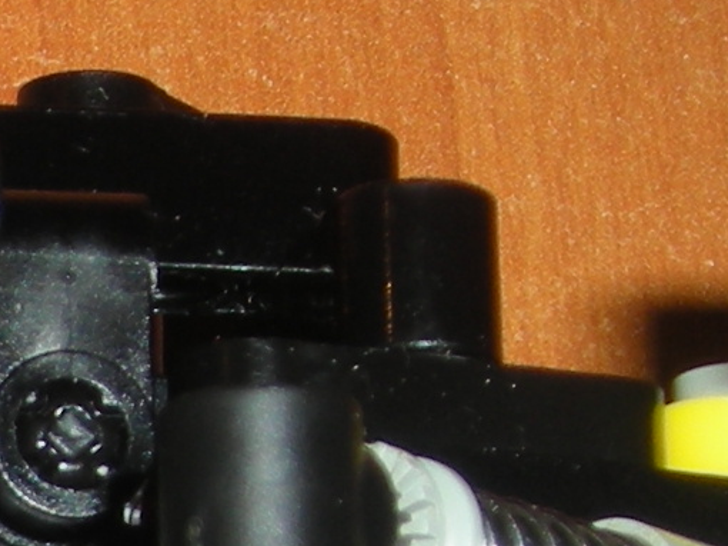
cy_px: 849
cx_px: -708
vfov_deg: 7.0
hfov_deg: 8.9
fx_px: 4414
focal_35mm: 210
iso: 50
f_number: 3.2
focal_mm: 6.3
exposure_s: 1/60
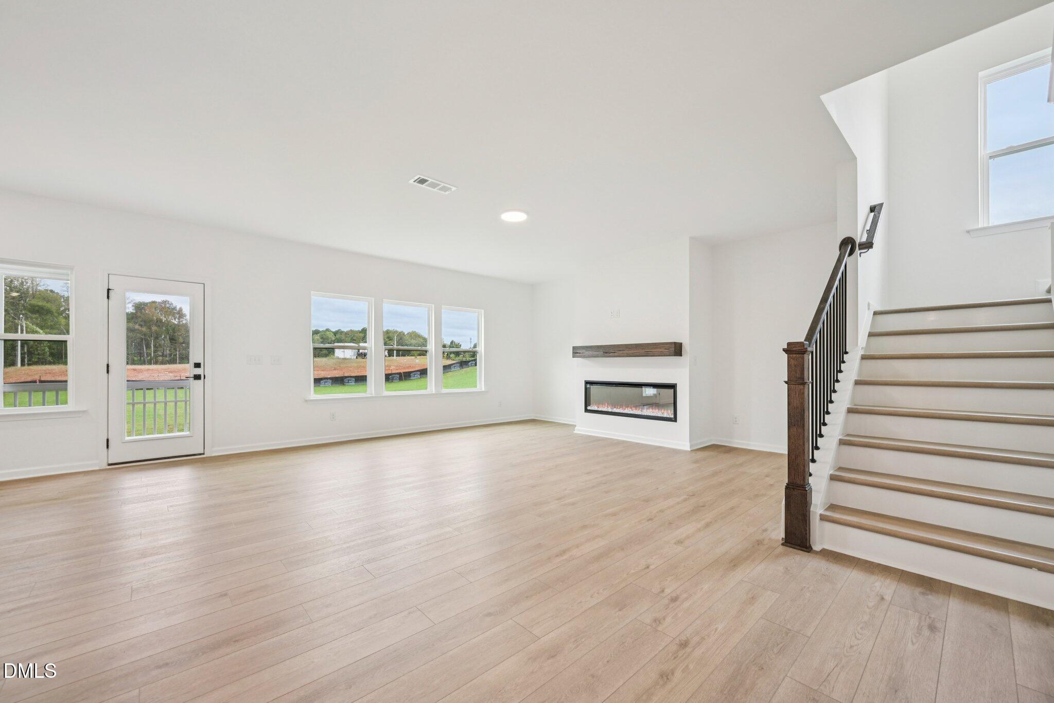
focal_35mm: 14
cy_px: 352
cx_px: 527
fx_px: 410
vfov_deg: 81.2
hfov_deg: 104.3
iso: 100
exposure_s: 1/20
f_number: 8
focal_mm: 14
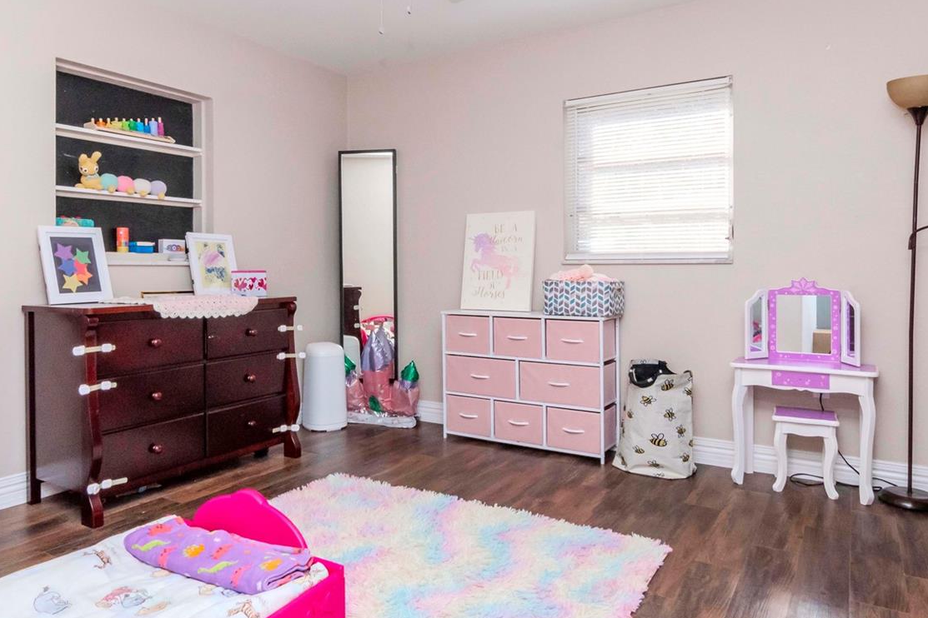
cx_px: 398
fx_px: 611
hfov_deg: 74.0
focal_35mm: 24
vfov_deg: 53.5
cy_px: 268
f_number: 14
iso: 1000
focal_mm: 11
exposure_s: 1/200
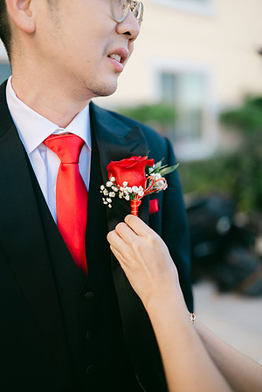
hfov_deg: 37.9
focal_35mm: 35
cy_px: 196
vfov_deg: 54.4
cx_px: 131
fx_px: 382
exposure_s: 1/800
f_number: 1.2
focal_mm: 35
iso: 64
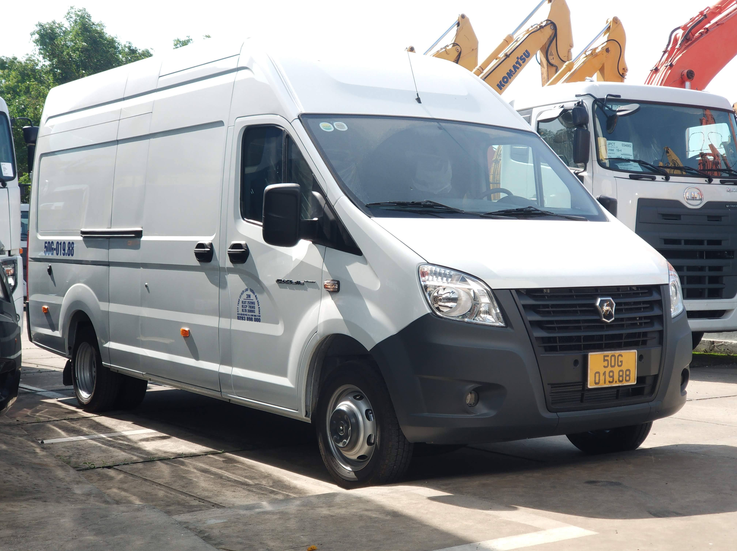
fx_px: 1106
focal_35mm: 52
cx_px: 368
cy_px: 276
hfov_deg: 36.9
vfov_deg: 28.0
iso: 100
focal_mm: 6.06
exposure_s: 1/279
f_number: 2.6
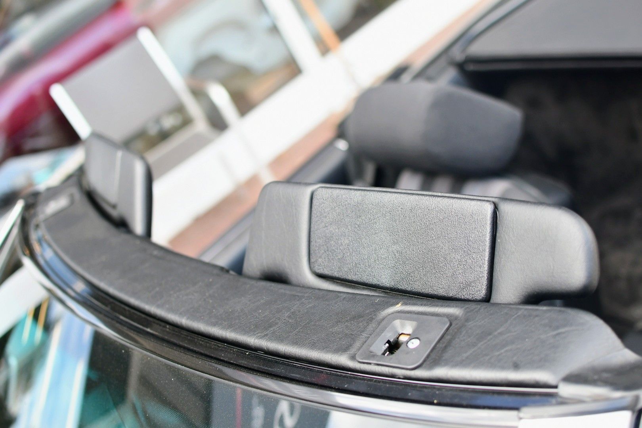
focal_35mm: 52
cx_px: 321
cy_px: 214
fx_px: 927
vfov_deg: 26.0
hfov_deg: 38.2
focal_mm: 35
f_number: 3.2
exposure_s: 1/250
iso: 400
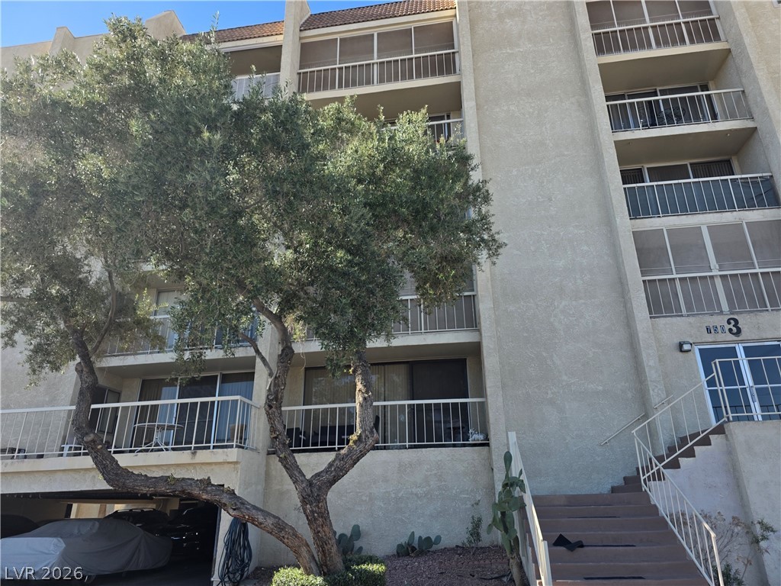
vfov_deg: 58.9
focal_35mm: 23
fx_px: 519
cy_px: 293
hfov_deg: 73.9
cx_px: 390
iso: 80
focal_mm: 6.3
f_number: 1.7
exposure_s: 1/2745
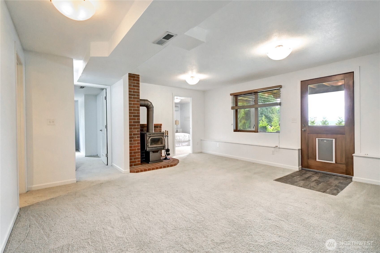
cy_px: 126
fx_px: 158
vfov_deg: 77.3
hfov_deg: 100.4
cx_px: 190
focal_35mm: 15
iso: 3200
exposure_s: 1/8
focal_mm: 10
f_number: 11
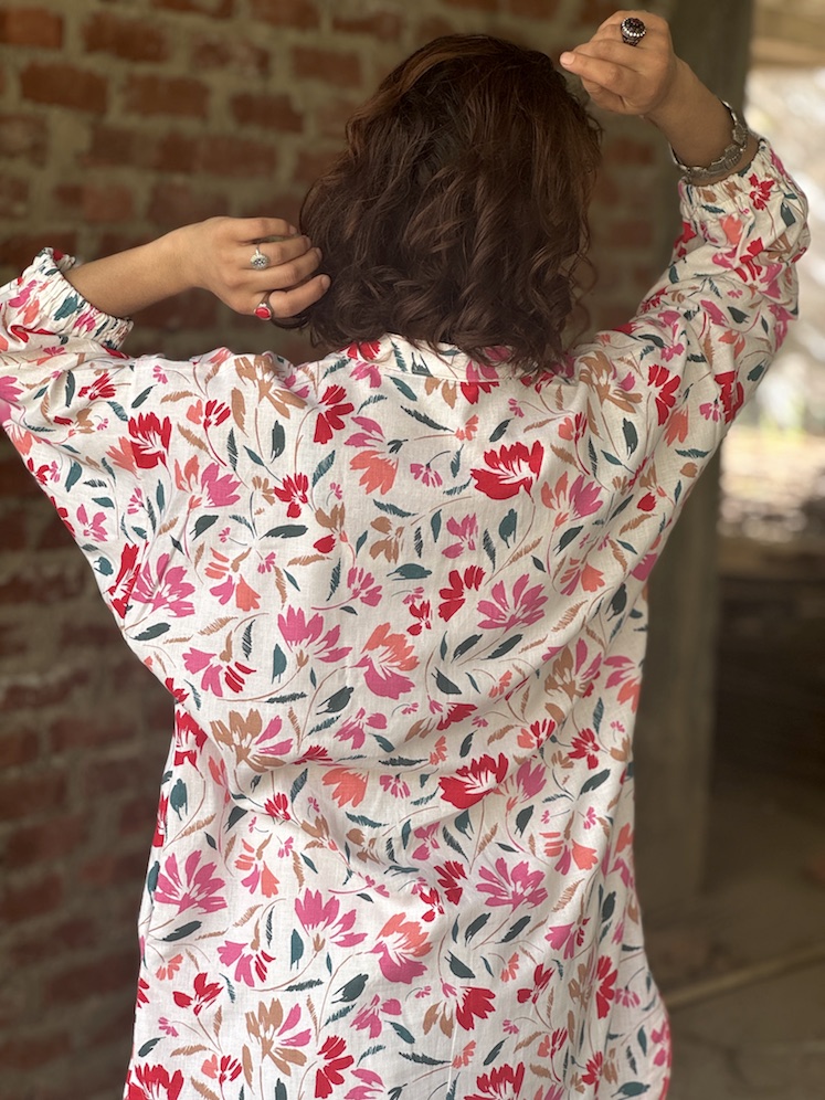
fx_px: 2447
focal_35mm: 77
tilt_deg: -5.6
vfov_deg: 25.3
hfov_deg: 19.1
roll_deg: -2.7
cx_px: 412
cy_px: 550
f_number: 2.8
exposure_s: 1/99
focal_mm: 9
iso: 32
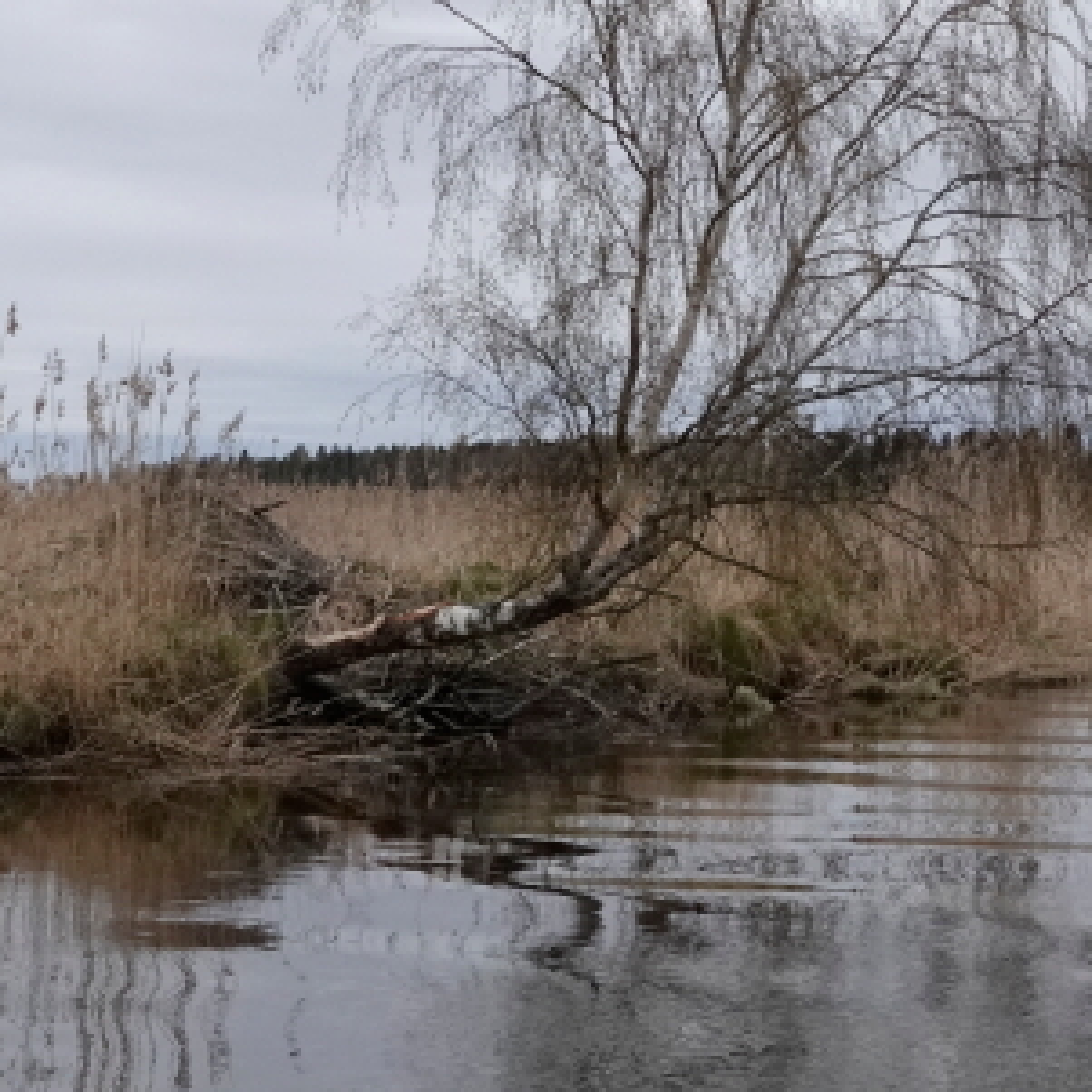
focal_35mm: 89
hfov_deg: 19.5
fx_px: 3176
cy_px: 551
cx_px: 414
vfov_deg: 19.5
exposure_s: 1/1250
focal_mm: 12.96
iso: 1250
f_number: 10
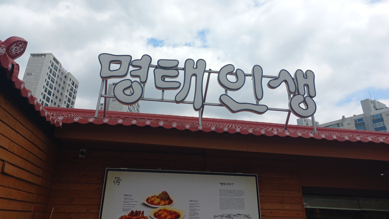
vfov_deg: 41.2
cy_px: 80
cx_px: 190
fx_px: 289
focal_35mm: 28
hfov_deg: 67.9
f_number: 1.8
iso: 25
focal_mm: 4.6
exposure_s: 1/953
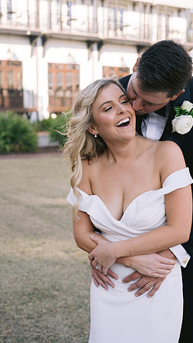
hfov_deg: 22.6
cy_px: 170
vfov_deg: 39.2
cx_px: 101
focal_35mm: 53
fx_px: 483
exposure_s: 1/640
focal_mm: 50
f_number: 4
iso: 200
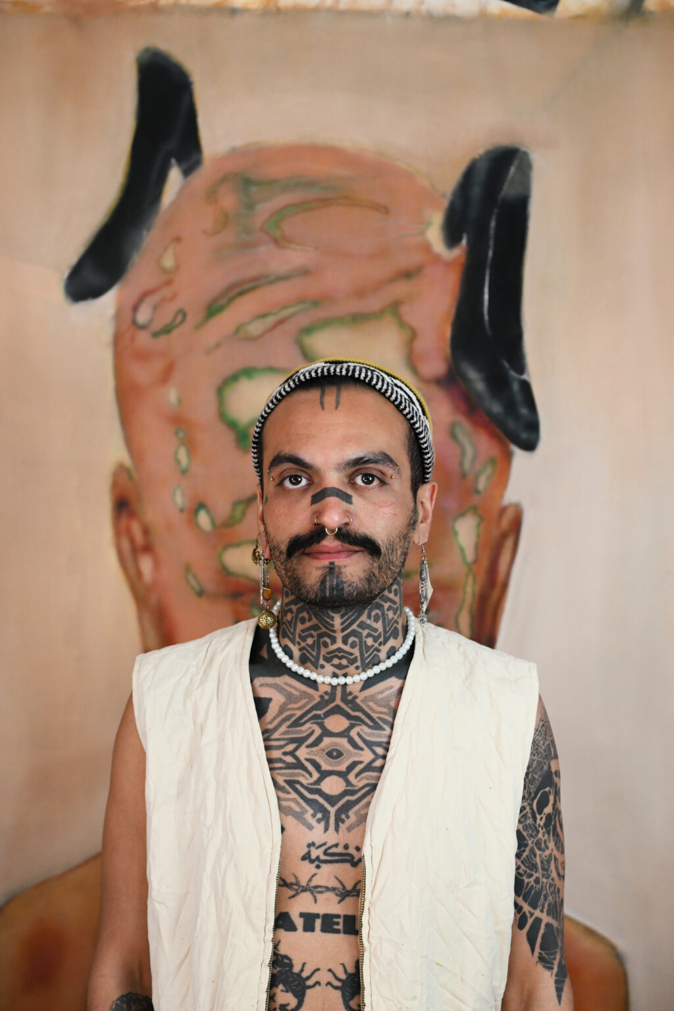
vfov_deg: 34.5
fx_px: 1629
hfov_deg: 23.4
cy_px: 506
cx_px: 337
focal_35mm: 58
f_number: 3.5
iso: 1800
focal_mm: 58
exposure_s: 1/160
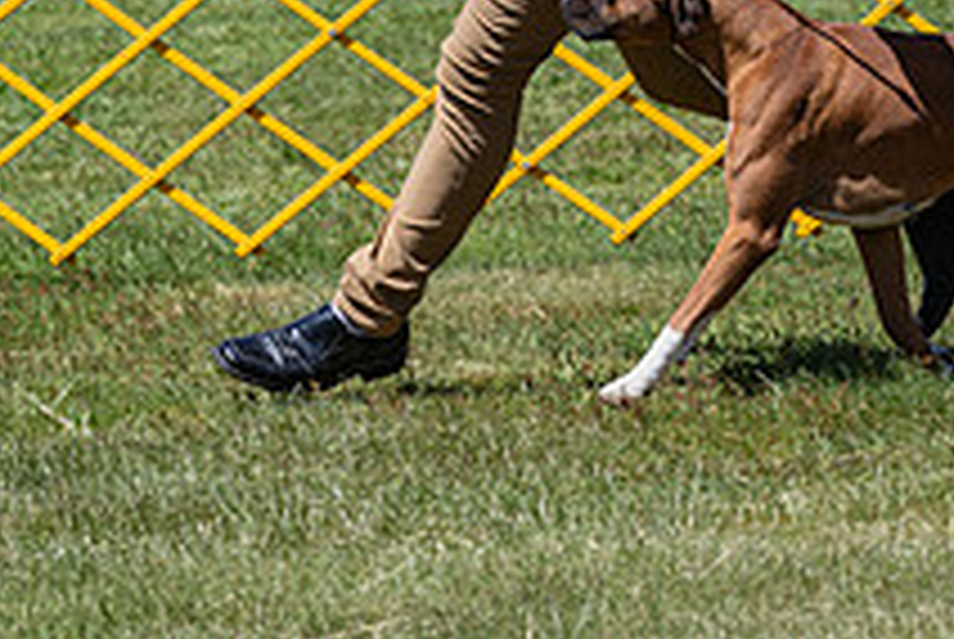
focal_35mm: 344
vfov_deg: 4.0
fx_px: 9129
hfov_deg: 6.0
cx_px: 608
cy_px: -227
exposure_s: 1/640
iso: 100
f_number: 6.3
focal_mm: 126
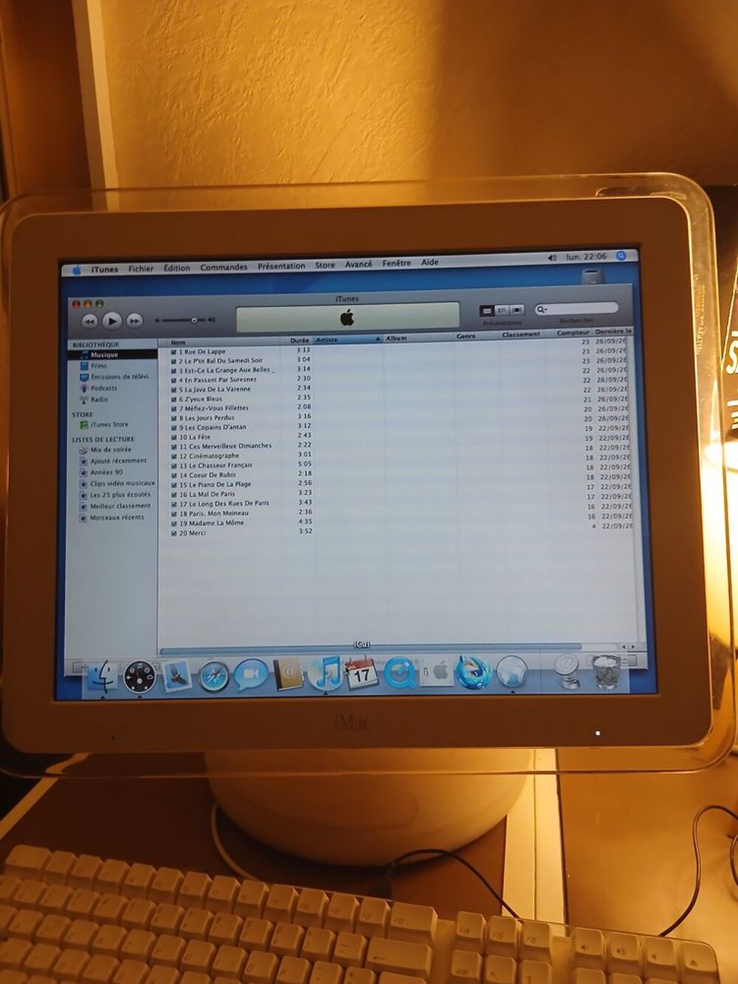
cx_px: 369
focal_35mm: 26
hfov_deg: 53.1
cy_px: 492
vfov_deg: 67.3
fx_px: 739
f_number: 1.8
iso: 320
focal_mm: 3.98
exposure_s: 1/33.3
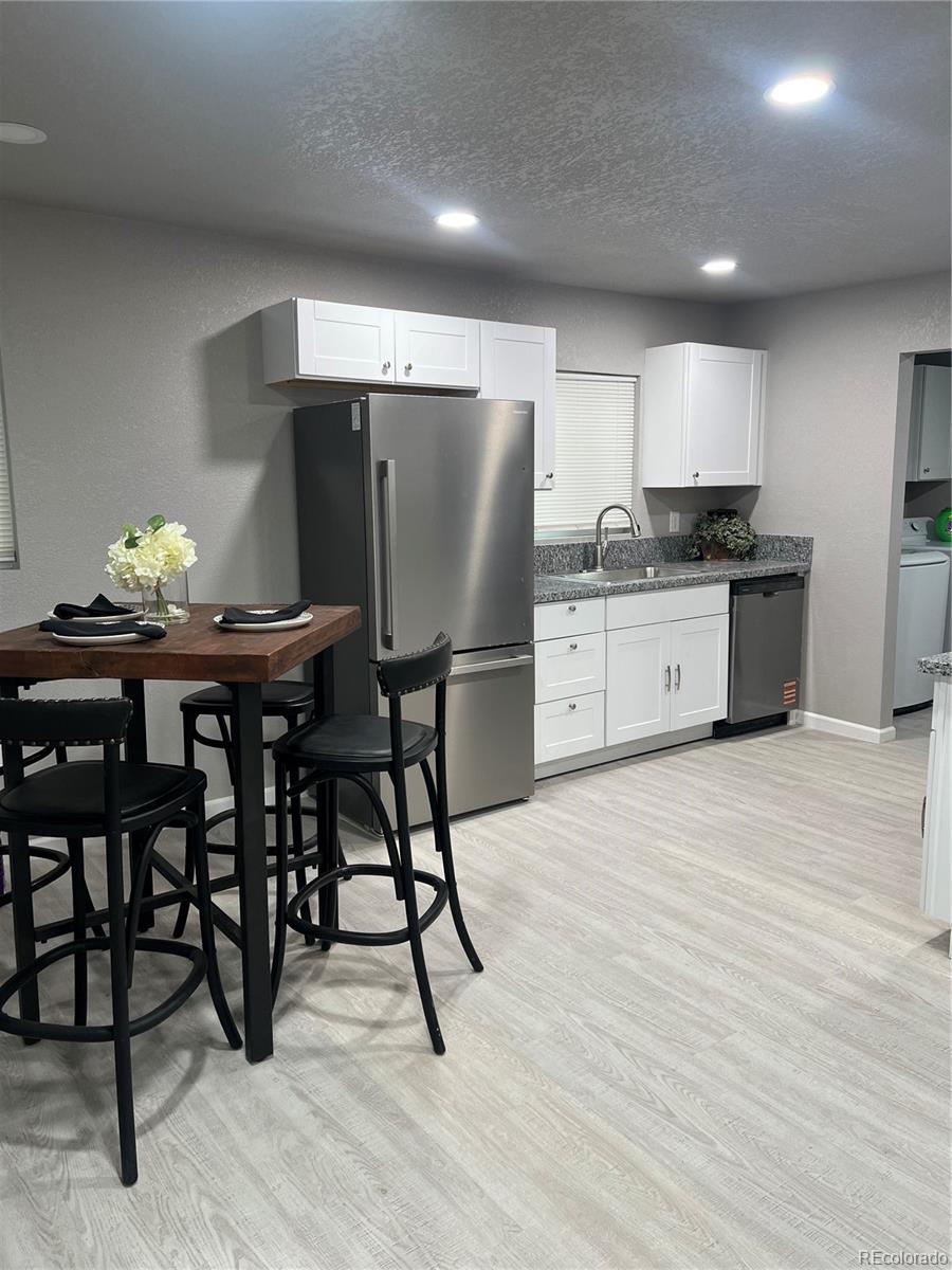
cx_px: 476
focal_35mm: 26
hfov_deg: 53.1
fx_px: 953
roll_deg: +0.5
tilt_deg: -8.9
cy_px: 635
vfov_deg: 67.3
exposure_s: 1/60
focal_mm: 5.7
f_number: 1.5
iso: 80
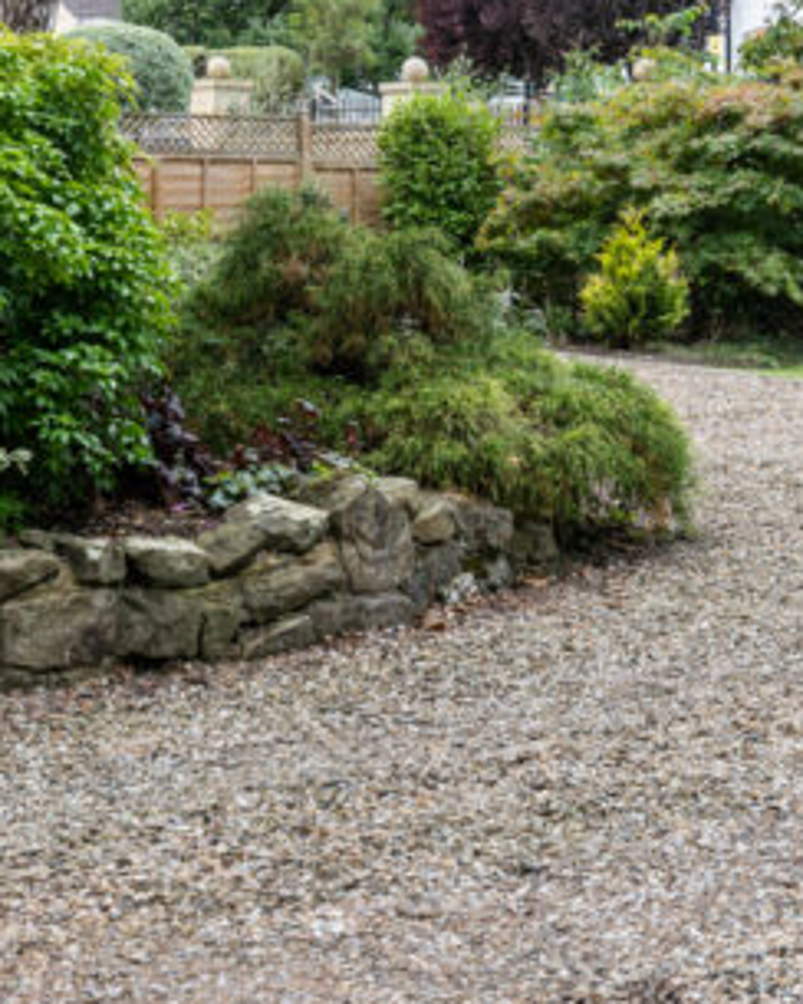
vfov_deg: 19.8
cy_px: 216
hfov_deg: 16.0
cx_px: 573
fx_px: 2852
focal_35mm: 96
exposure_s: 1/25
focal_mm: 30
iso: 100
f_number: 8
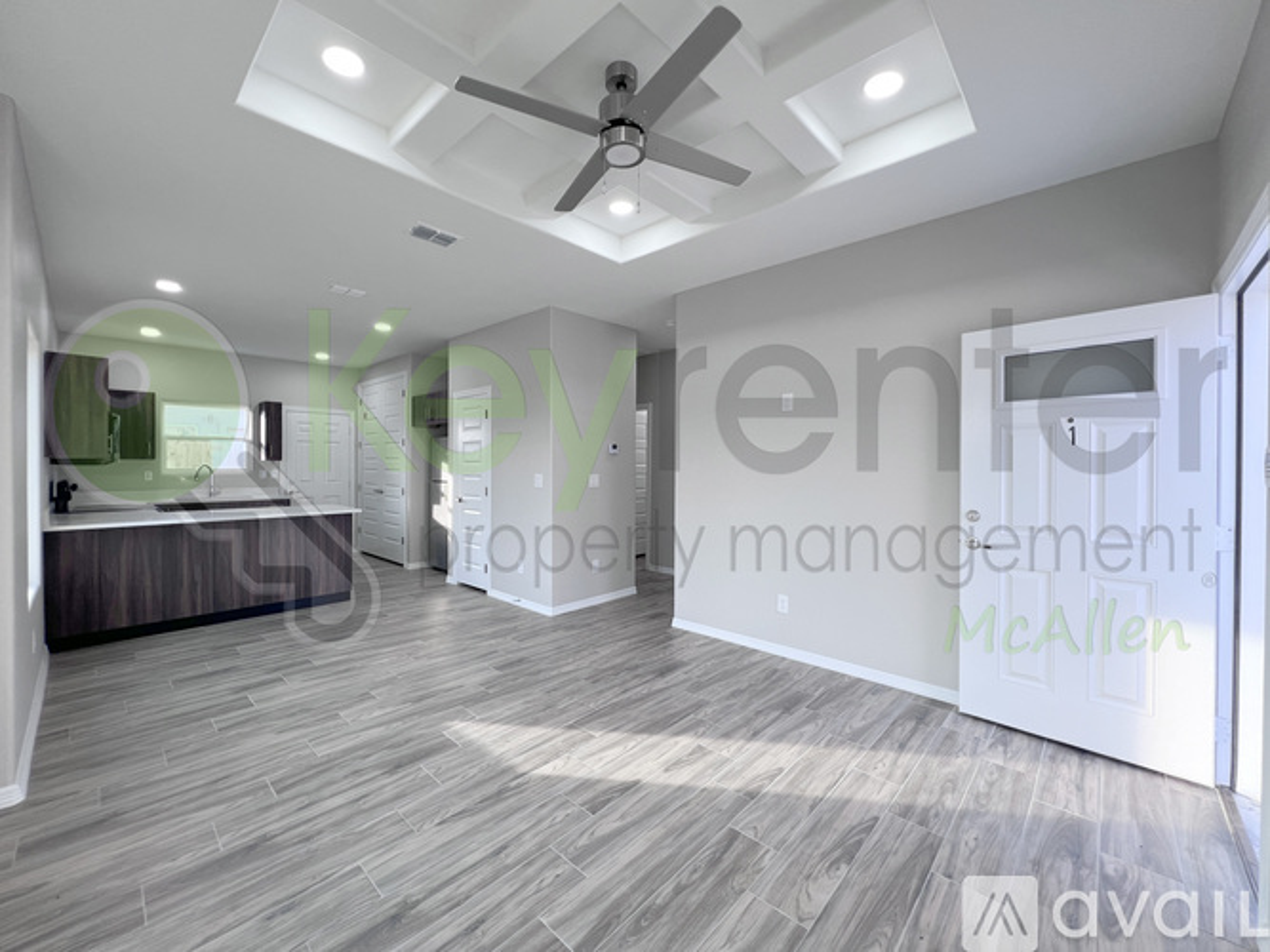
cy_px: 476
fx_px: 477
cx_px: 635
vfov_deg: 89.9
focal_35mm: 13
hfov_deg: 106.2
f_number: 1.8
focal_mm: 1.57
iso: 32
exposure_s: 1/2053
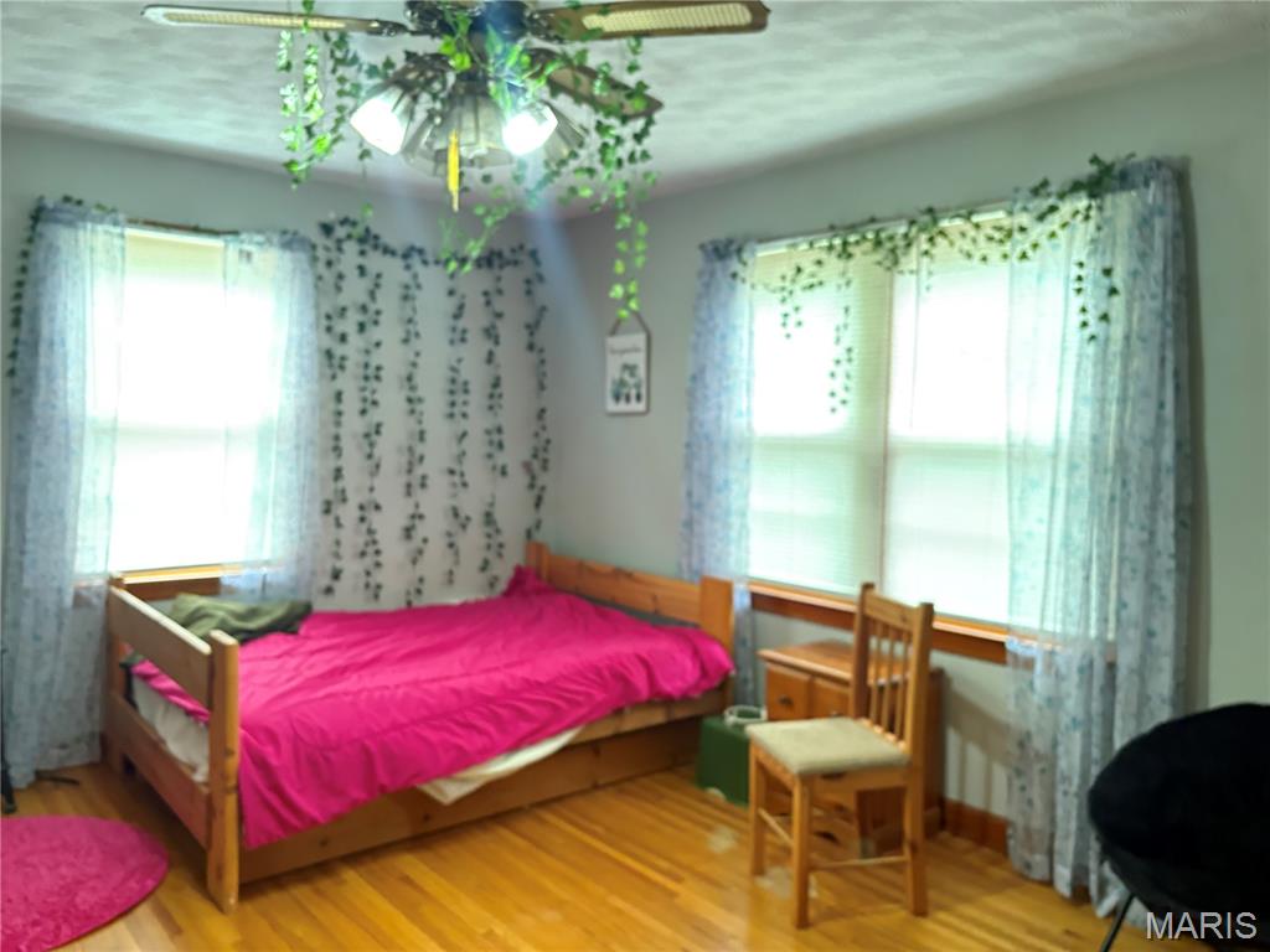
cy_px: 476
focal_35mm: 26
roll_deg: -1.0
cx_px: 635
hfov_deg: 67.3
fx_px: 954
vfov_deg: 53.1
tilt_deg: -2.8
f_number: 1.6
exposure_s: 1/30
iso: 500
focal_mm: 5.96
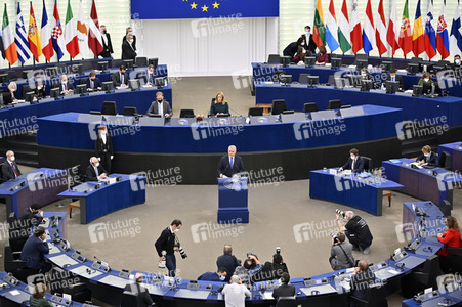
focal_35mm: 110
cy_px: 154
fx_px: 1411
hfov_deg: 18.6
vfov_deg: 12.4
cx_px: 231
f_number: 2.8
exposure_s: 1/320
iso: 1250
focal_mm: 110
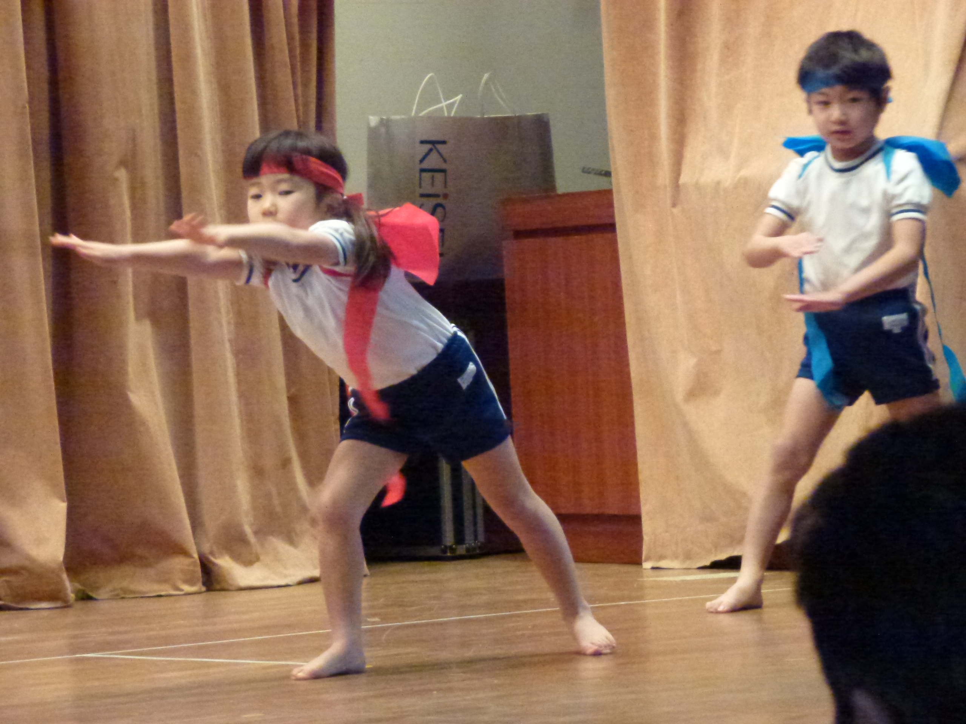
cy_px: 362
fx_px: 4688
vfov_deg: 8.8
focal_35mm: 168
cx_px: 483
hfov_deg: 11.8
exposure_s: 1/50
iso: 1600
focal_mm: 30.1
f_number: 5.4
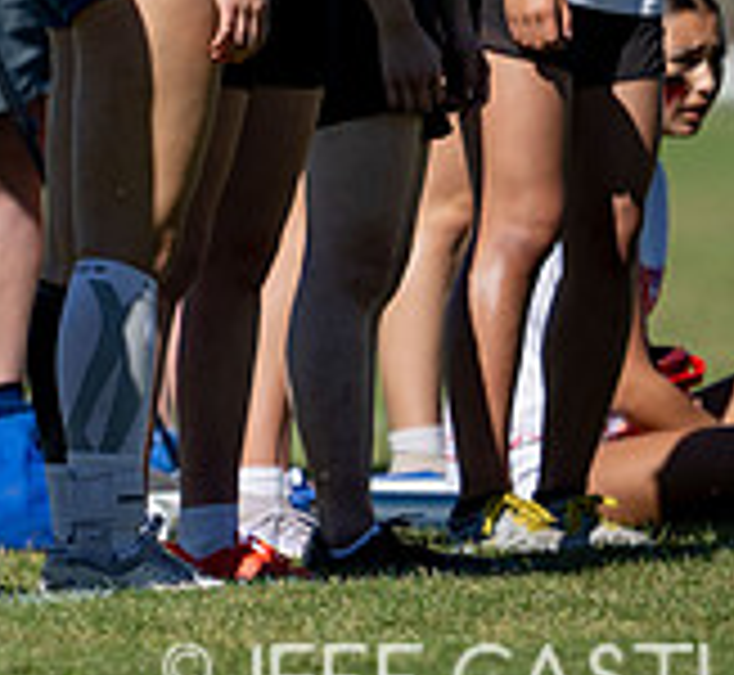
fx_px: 43224
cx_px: -261
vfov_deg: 0.9
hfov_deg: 1.0
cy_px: -124
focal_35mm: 1875
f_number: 2.8
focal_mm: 400
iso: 64
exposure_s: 1/2000
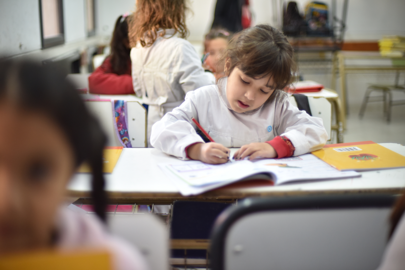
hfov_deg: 39.6
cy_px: 135
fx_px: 562
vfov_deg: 27.0
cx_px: 202
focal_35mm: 50
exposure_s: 1/320
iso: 1000
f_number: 1.4
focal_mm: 50
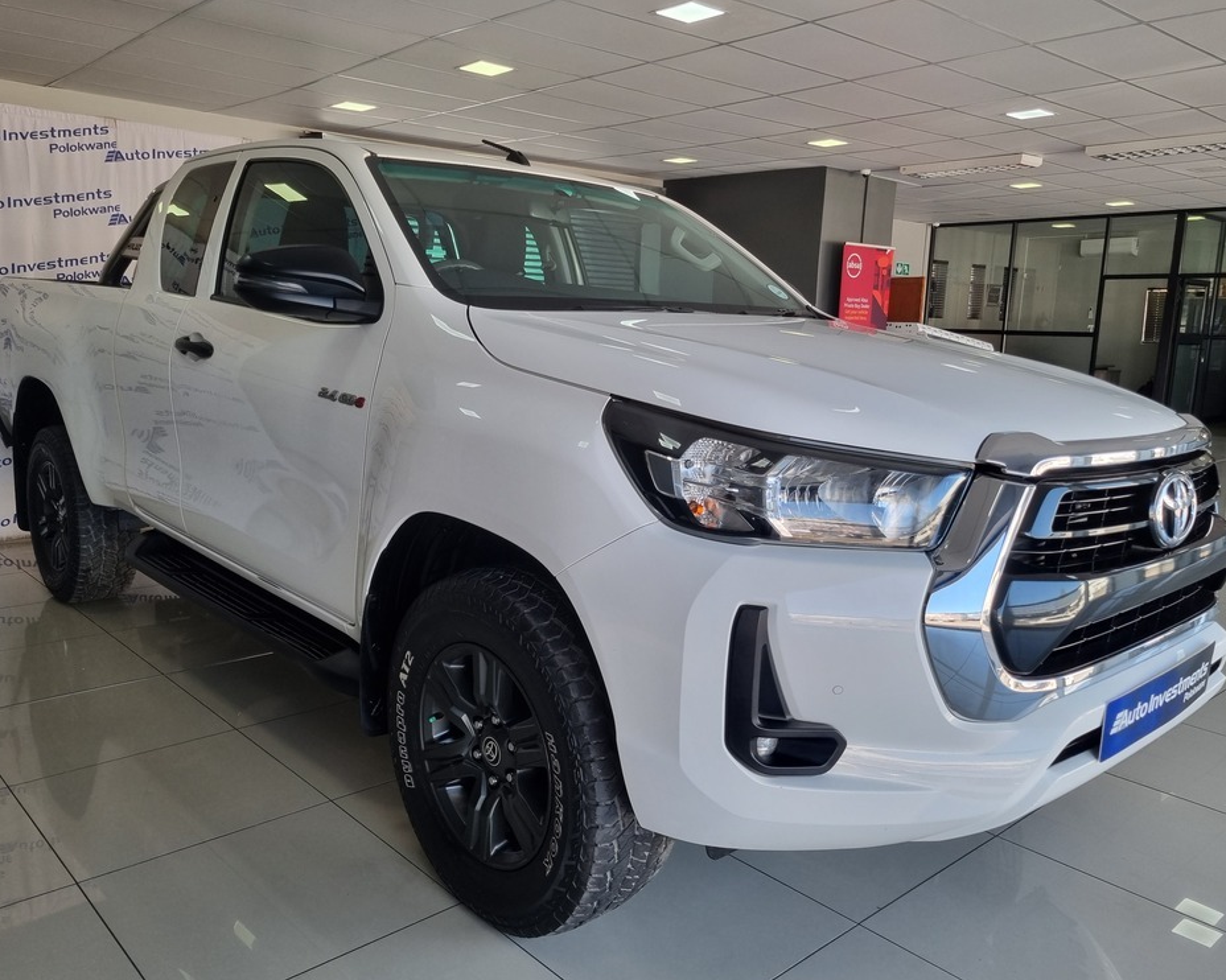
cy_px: 483
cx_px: 602
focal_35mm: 28
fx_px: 1016
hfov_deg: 62.2
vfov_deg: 51.5
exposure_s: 1/121
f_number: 1.8
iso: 50
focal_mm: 5.4
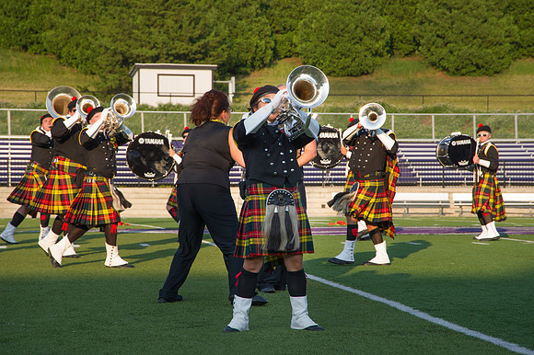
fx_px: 1702
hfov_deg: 17.8
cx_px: 267
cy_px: 178
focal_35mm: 115
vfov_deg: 11.9
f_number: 9
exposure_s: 1/320
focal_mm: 110
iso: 640
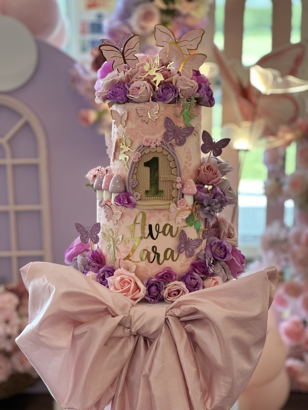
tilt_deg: -10.3
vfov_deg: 25.3
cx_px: 154
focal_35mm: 77
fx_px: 913
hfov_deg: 19.1
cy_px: 205
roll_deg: -0.1
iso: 160
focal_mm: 9
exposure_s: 1/100
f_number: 2.8
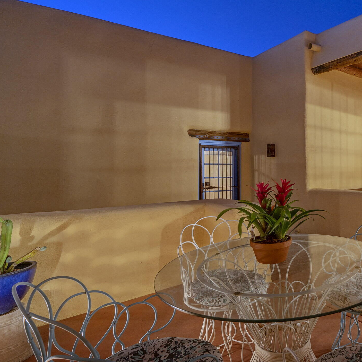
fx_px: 260
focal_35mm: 22
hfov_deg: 61.9
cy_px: 168
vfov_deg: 69.5
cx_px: 305
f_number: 9
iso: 100
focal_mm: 13
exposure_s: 8
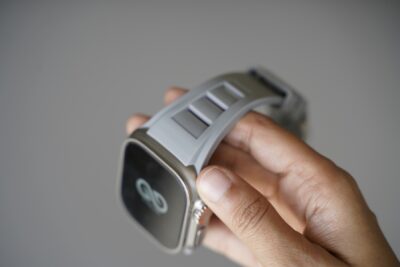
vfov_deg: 18.2
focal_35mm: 75
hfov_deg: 27.0
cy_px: 134
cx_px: 200
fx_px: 834
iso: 200
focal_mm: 75
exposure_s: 1/80
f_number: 4
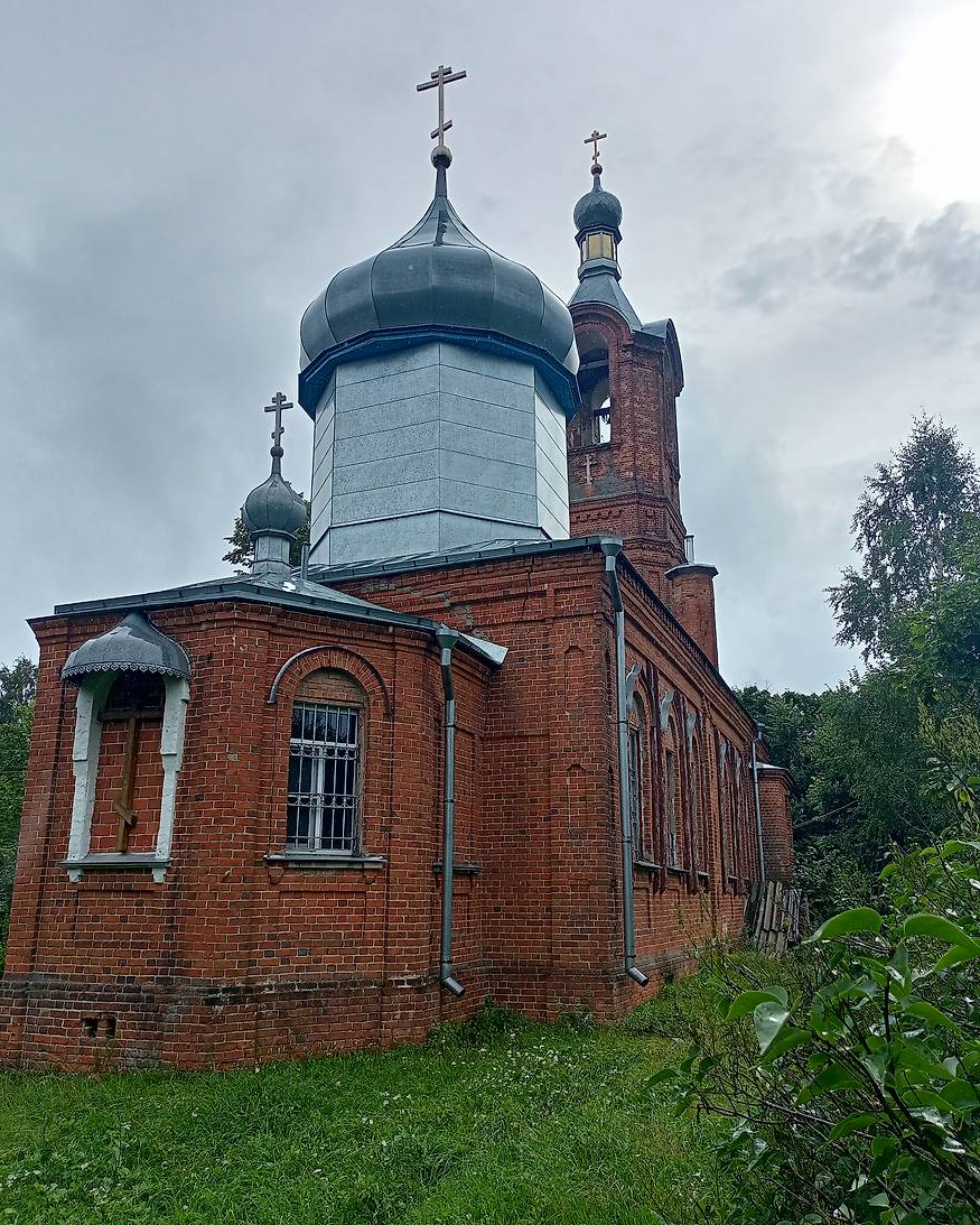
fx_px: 1087
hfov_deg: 48.5
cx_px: 493
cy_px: 627
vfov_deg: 58.8
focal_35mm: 30
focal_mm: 4.69
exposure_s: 1/3676
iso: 114
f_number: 1.8
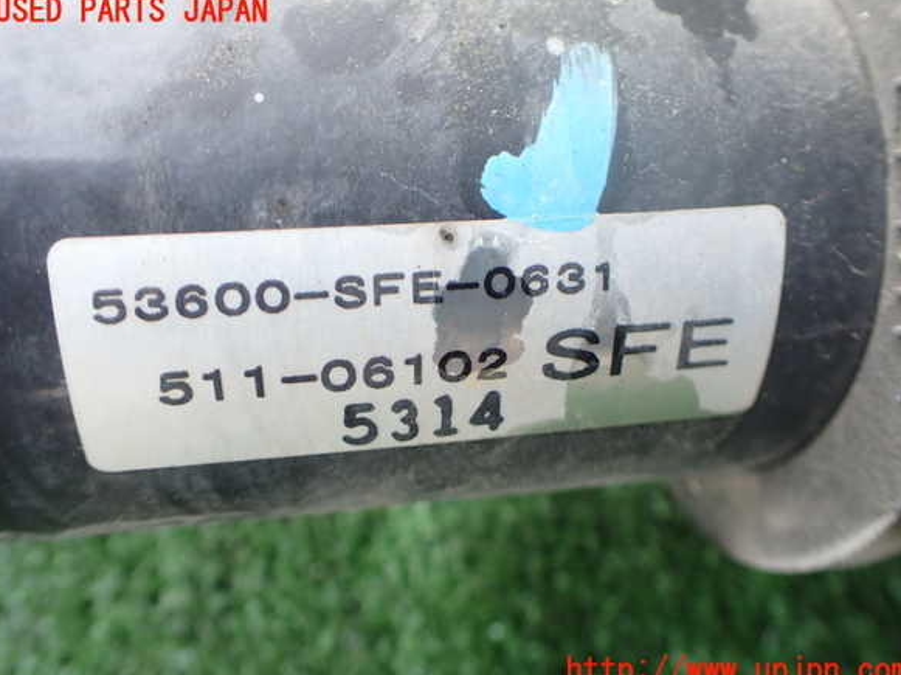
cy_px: 341
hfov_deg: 58.4
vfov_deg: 45.4
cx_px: 451
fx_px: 806
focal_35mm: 31
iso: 160
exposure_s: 1/125
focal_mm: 5.4
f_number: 2.3
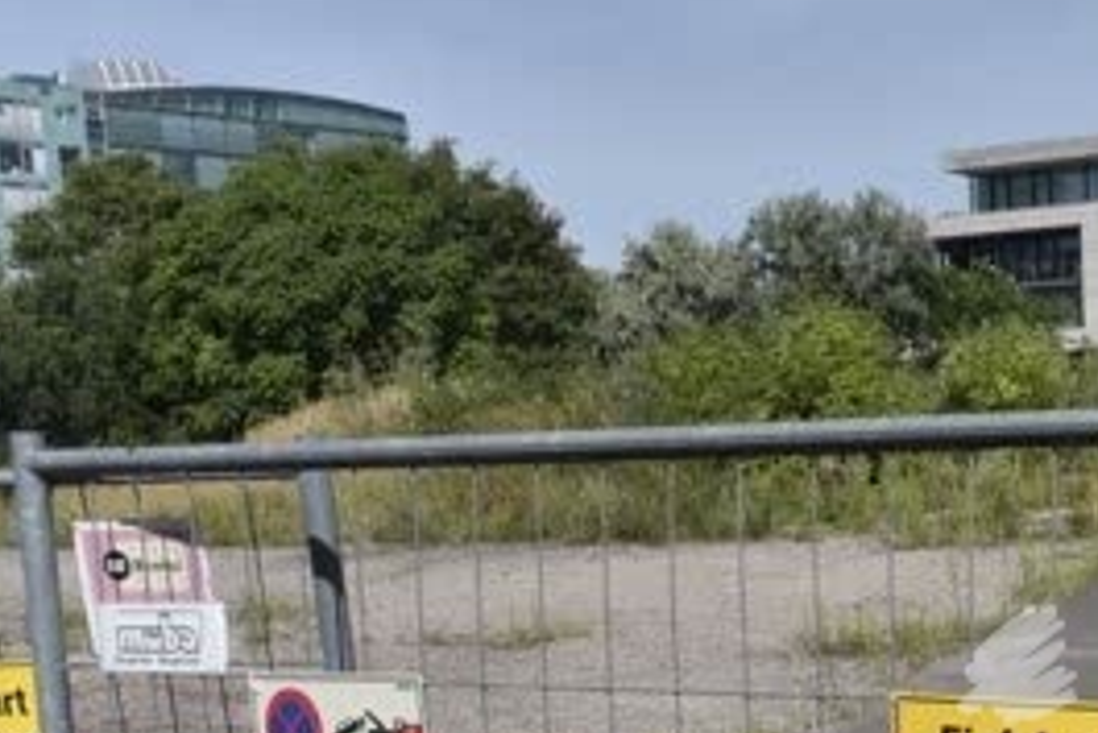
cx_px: 1351
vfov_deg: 22.8
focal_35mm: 58
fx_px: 1770
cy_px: 665
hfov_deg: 29.2
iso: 800
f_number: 16
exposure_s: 1/1000
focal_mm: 20
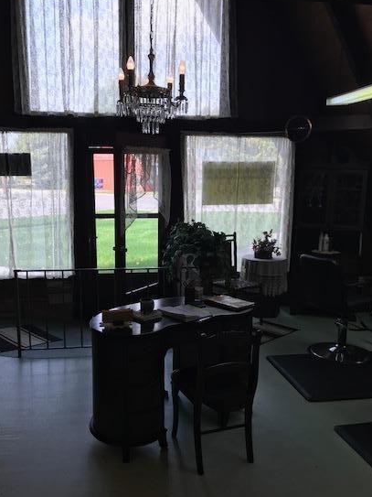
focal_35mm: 33
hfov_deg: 42.8
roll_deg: +0.0
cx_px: 158
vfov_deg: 55.3
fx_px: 473
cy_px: 265
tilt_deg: -9.5
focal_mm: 3.99
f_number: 1.8
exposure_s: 1/201
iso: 20
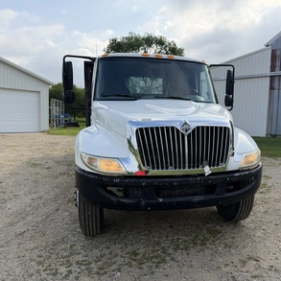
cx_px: 176
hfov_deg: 55.0
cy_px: 140
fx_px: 266
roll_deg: -0.5
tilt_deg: +0.1
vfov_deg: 55.6
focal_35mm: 29
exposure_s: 1/2299
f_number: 1.78
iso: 80
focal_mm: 6.76
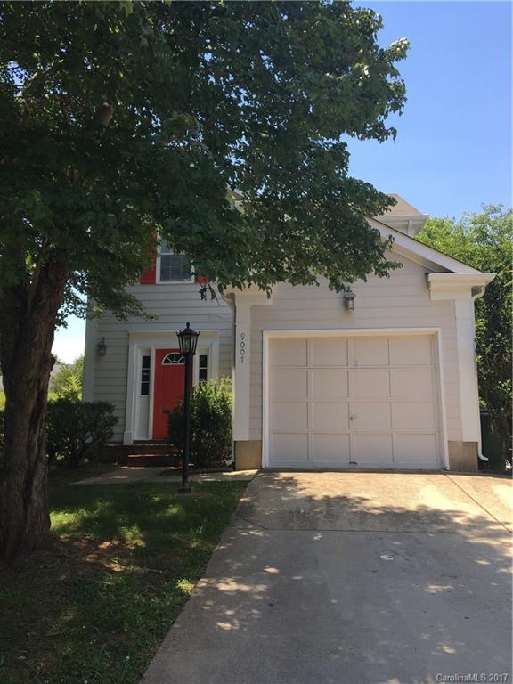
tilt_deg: +10.5
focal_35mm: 29
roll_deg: -0.4
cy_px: 342
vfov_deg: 61.7
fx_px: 573
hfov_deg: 48.2
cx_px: 256
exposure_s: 1/657
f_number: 2.2
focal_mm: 4.15
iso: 25
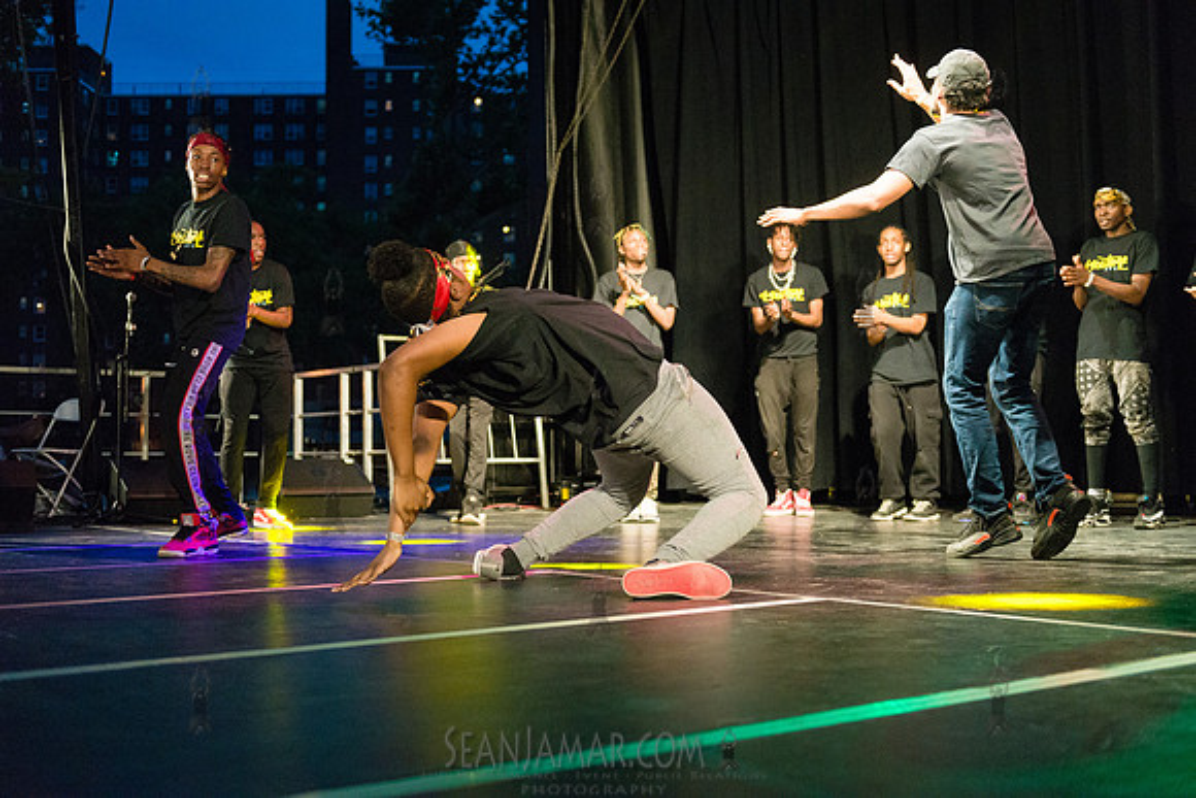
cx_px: 598
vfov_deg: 30.5
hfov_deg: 44.5
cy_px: 399
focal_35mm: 44
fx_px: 1462
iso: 4000
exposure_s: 1/1000
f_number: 2.8
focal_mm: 44
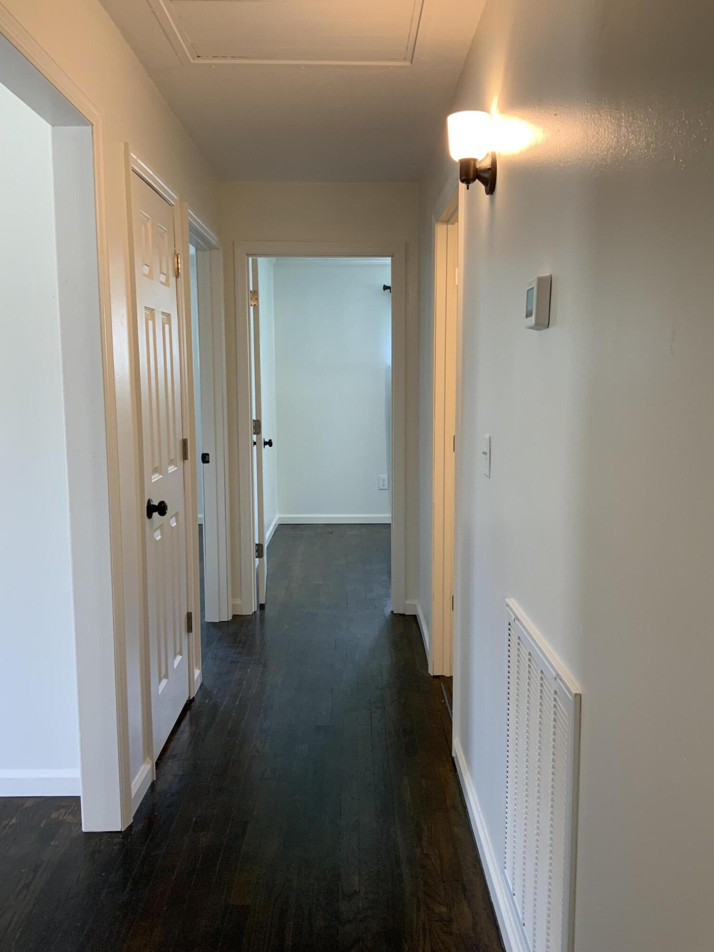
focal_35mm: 29
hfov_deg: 48.2
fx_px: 798
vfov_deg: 61.7
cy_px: 476
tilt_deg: -8.1
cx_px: 357
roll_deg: -0.1
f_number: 1.8
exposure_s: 1/60
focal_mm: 3
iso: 80
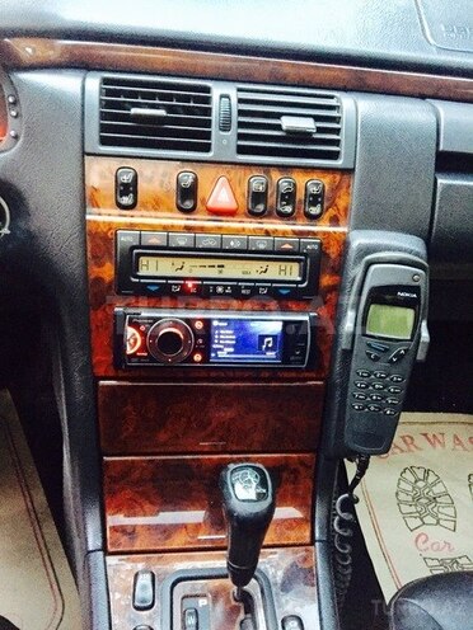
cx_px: 236
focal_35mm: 29
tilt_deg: -35.0
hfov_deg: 48.2
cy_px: 315
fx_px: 528
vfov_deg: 61.7
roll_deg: -6.5
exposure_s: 1/17
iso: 320
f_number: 2.2
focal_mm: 4.15
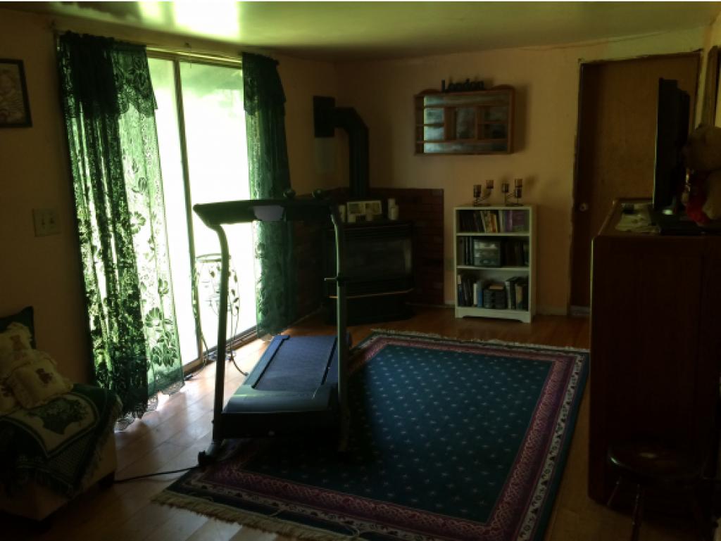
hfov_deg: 61.6
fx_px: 604
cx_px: 360
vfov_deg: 48.3
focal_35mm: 29
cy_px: 270
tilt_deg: -16.2
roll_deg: +2.1
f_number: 2.2
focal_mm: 4.15
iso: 80
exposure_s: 1/30
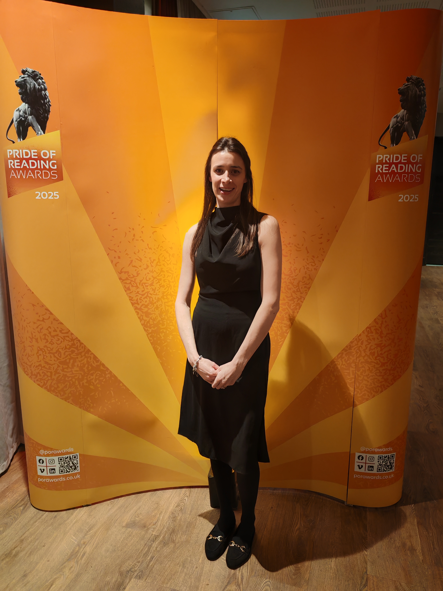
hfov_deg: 53.1
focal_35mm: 26
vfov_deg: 67.3
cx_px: 222
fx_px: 444
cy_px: 296
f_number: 1.6
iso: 800
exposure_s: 1/33
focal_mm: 5.4
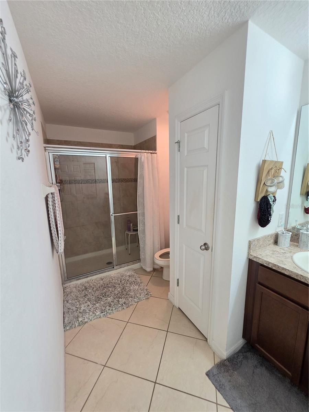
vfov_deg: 106.2
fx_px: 155
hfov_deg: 89.9
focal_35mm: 13
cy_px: 206
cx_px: 154
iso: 160
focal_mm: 2.2
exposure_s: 1/120
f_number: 1.9
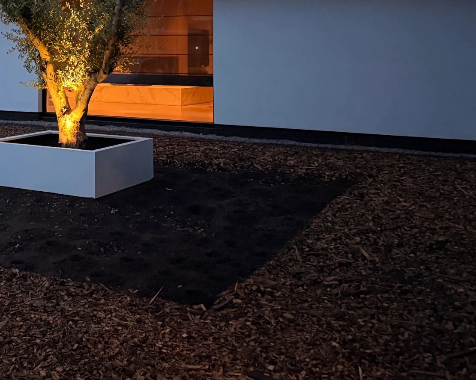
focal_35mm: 54
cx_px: 7
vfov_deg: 27.1
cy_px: 36
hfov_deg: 32.2
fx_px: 760
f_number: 1.78
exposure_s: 1/15
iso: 2000
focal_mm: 6.76
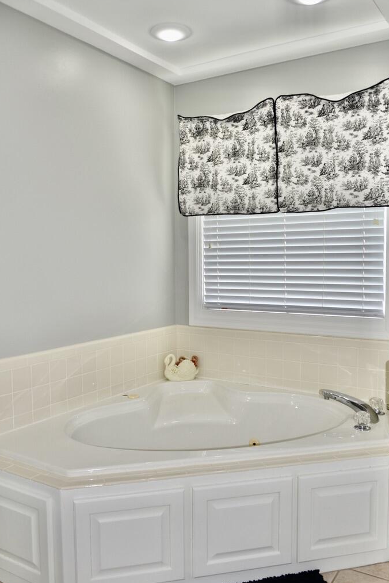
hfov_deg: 43.6
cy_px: 285
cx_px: 200
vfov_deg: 61.9
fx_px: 486
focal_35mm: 30
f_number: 4
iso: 400
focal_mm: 28
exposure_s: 1/250
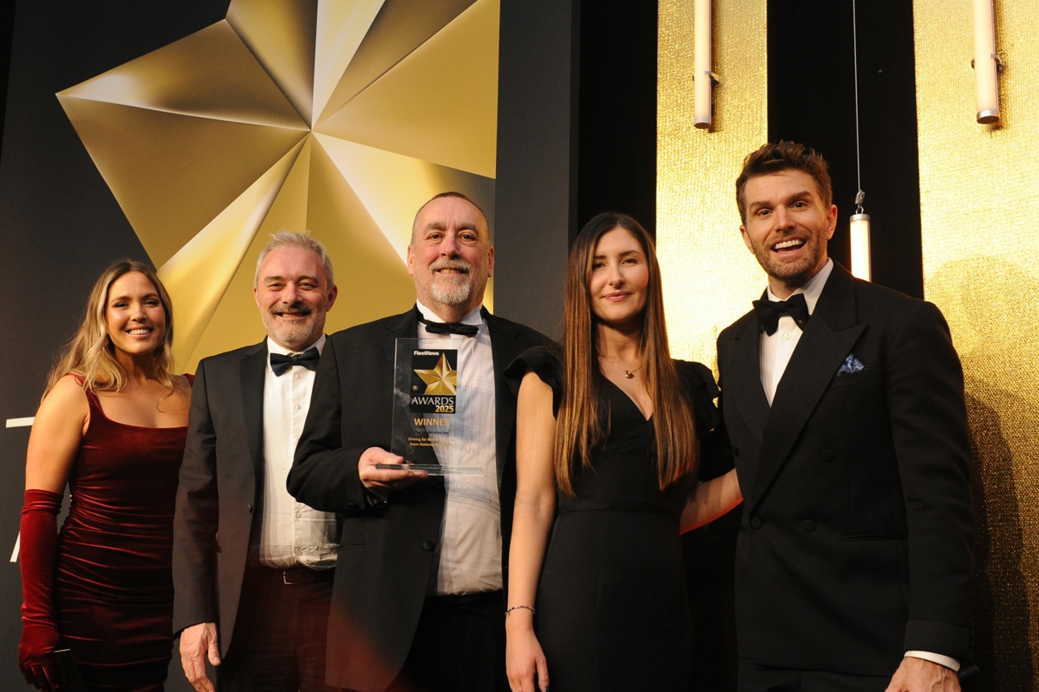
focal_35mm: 44
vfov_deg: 30.5
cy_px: 365
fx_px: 1269
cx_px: 449
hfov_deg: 44.4
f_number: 5.6
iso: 4000
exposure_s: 1/250
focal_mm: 38
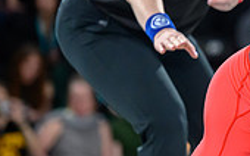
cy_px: 67
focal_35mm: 506
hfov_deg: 4.1
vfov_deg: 2.6
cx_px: 346
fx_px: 3445
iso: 4000
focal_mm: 125
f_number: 2.8
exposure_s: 1/800
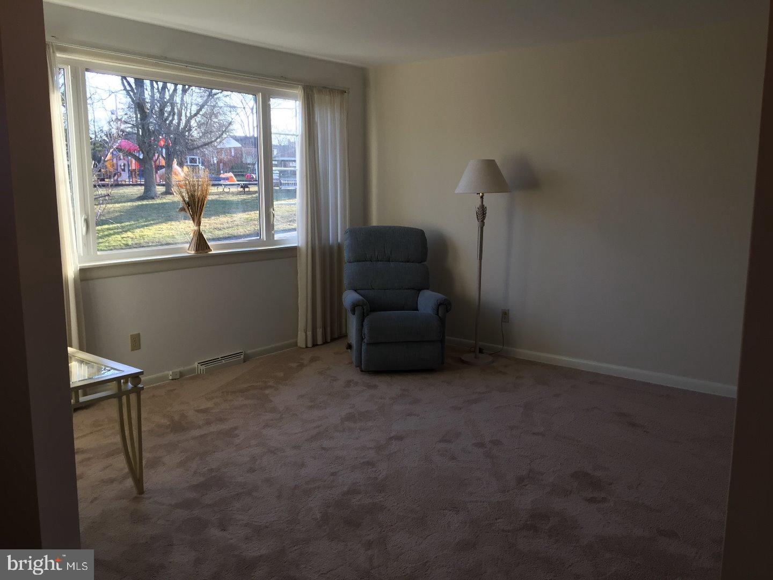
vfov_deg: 48.2
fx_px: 648
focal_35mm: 29
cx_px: 386
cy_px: 290
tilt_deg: -8.6
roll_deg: -1.2
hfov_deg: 61.7
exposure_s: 1/120
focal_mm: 4.15
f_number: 2.2
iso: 50
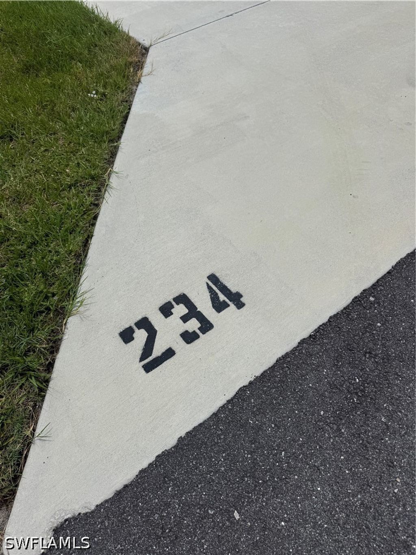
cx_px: 208
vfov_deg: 71.6
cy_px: 278
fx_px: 385
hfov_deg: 56.8
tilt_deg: -53.7
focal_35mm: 24
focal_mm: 6.76
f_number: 1.78
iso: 80
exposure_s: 1/7937
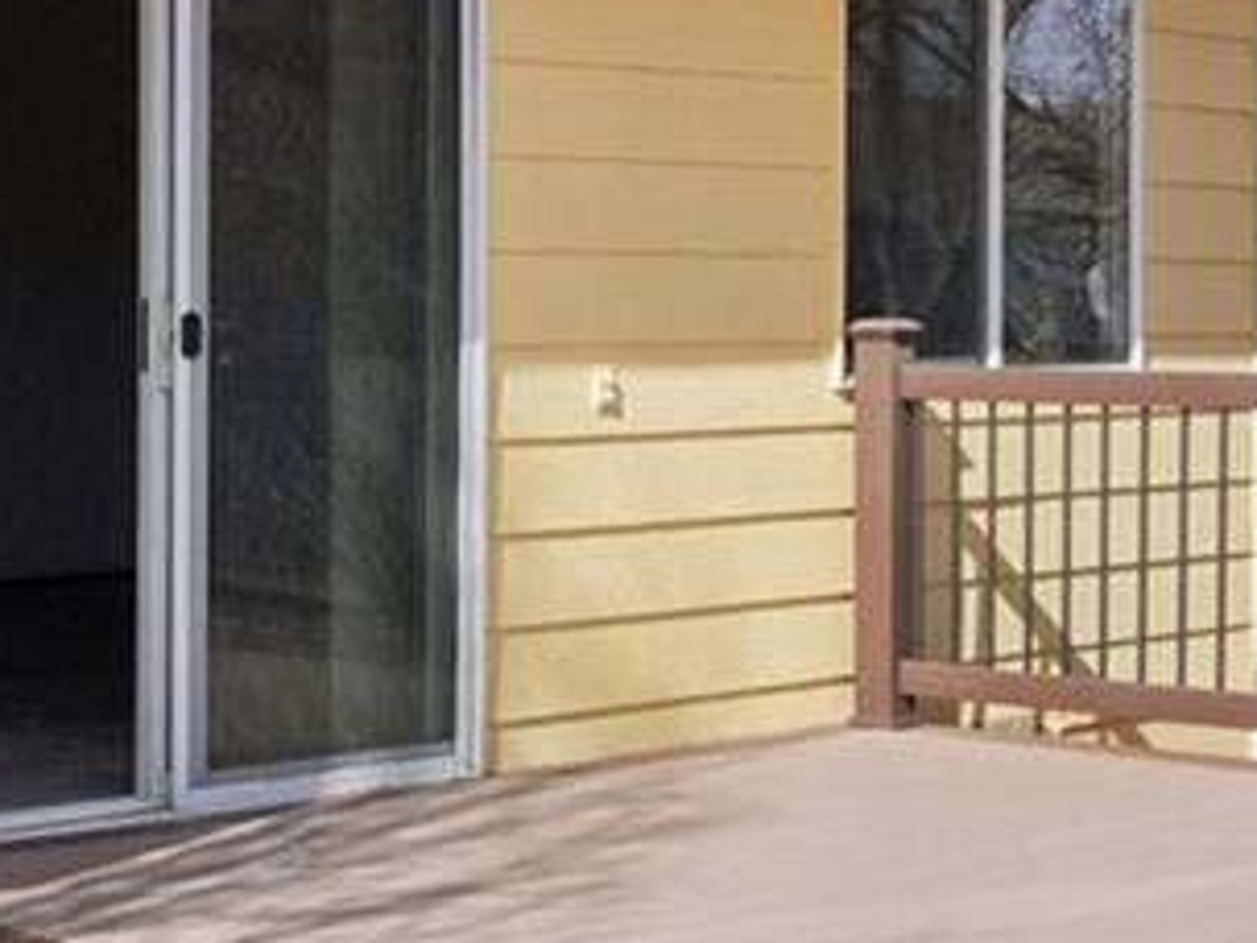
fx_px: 3033
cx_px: -54
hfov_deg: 22.4
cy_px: -145
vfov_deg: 17.0
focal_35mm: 84
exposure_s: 1/350
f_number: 8
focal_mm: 11
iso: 50
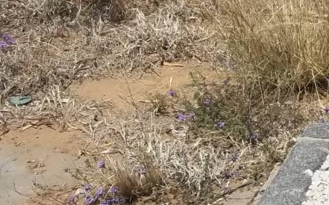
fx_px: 959
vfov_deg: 12.0
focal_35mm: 107
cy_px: -24
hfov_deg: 18.7
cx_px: 369
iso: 80
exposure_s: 1/500
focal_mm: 7.1
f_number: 6.3
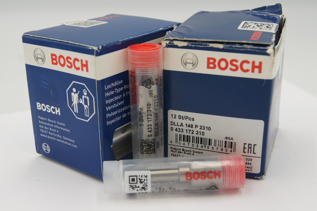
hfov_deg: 37.9
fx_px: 462
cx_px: 158
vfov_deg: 25.7
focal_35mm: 52
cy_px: 106
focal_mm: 35
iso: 200
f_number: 5.6
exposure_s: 1/125
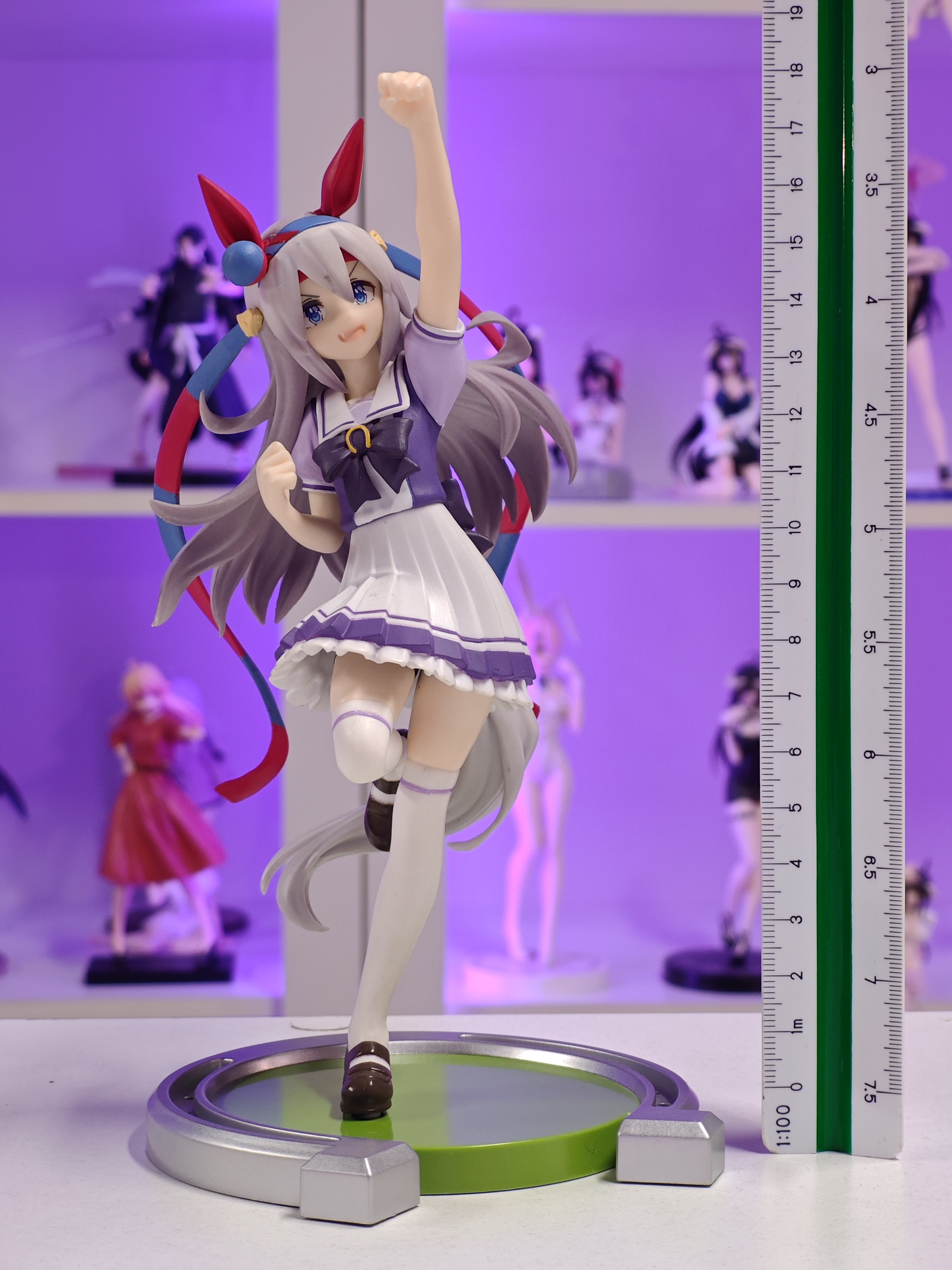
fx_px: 2934
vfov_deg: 24.4
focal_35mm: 80
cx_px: 476
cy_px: 635
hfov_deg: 18.4
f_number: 2.4
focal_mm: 7.48
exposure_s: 1/18.9
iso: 400
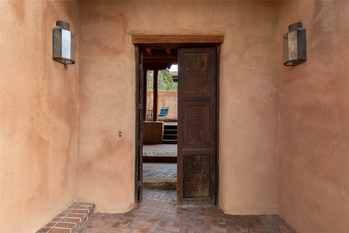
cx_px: 174
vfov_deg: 67.4
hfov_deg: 90.0
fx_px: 174
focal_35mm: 18
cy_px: 116
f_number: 9
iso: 400
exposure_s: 1/80
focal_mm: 12
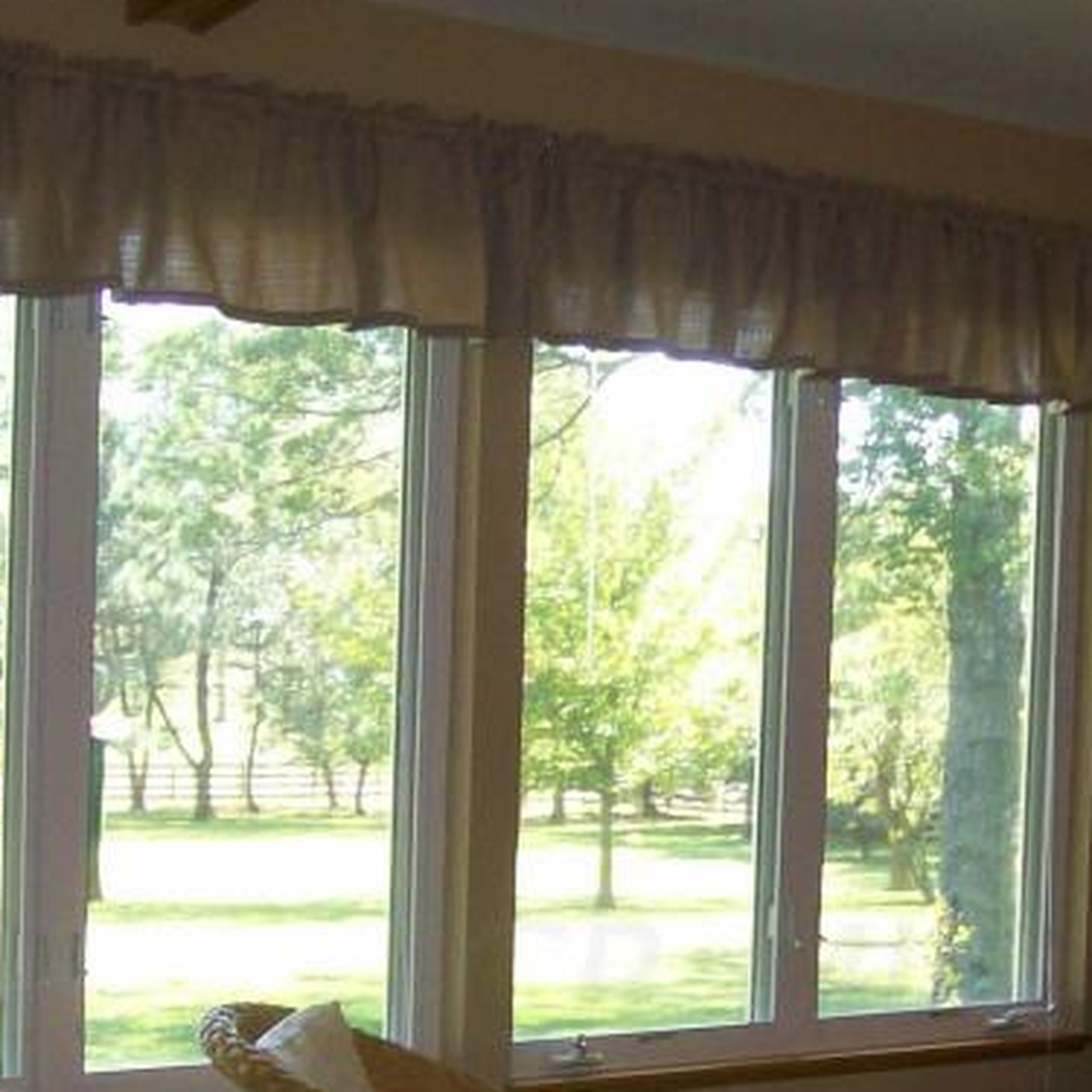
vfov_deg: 19.6
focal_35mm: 87
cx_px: 748
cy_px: 981
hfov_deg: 19.9
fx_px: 3105
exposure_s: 1/64
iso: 140
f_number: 2.7
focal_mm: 6
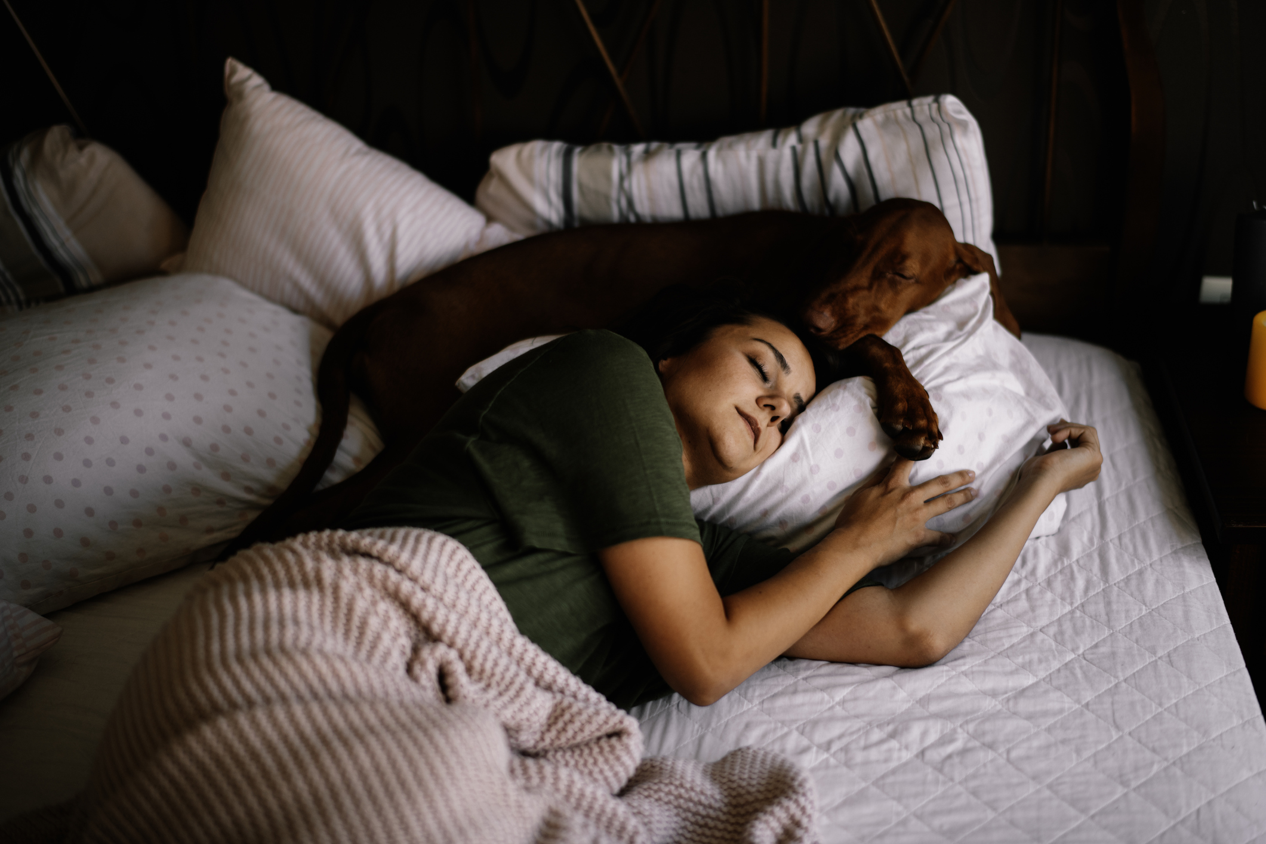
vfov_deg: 23.4
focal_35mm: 58
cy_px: 422
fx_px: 2040
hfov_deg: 34.5
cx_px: 633
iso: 250
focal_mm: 58
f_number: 1.4
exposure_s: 1/640
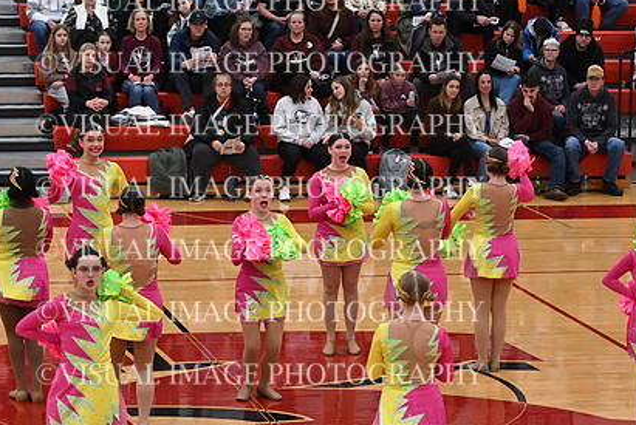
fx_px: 2617
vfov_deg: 9.3
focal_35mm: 148
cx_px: 260
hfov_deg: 13.8
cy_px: 280
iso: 6400
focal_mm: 70
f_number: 4
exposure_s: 1/400
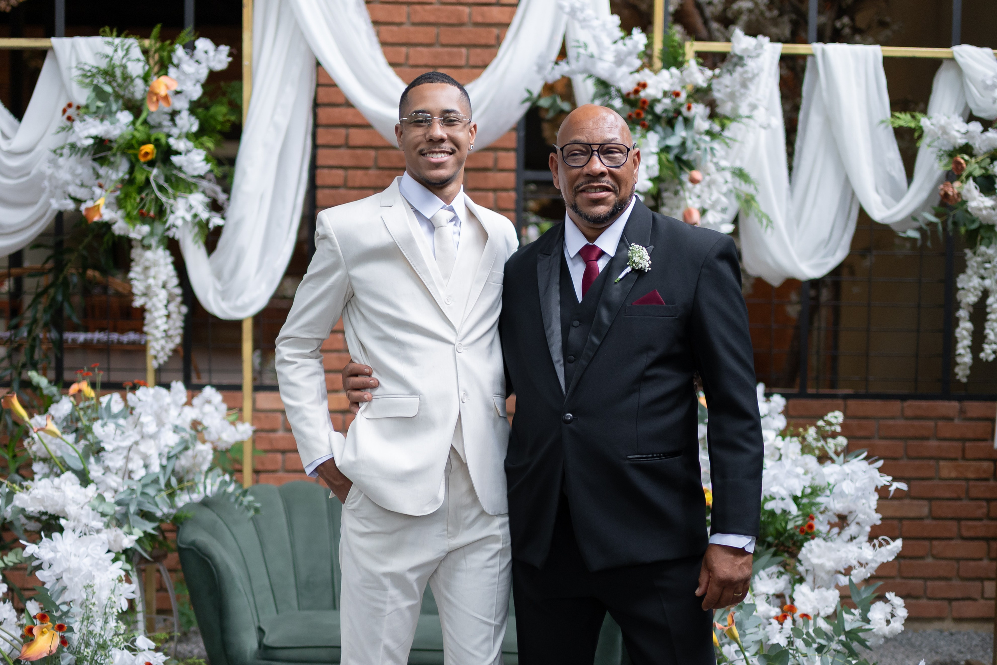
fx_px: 1447
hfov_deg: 38.0
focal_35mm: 52
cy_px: 333
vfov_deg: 25.9
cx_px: 497
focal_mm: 35
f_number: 1.4
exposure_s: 1/2000
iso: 640
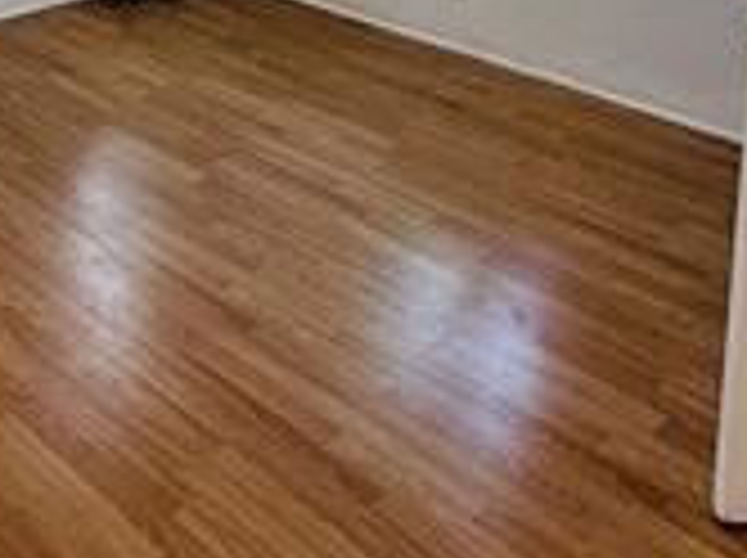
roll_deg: -1.0
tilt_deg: -8.6
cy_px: -162
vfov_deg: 23.8
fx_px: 1164
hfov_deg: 34.5
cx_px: 148
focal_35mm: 54
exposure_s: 1/120
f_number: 2.2
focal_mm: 2.22
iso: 200
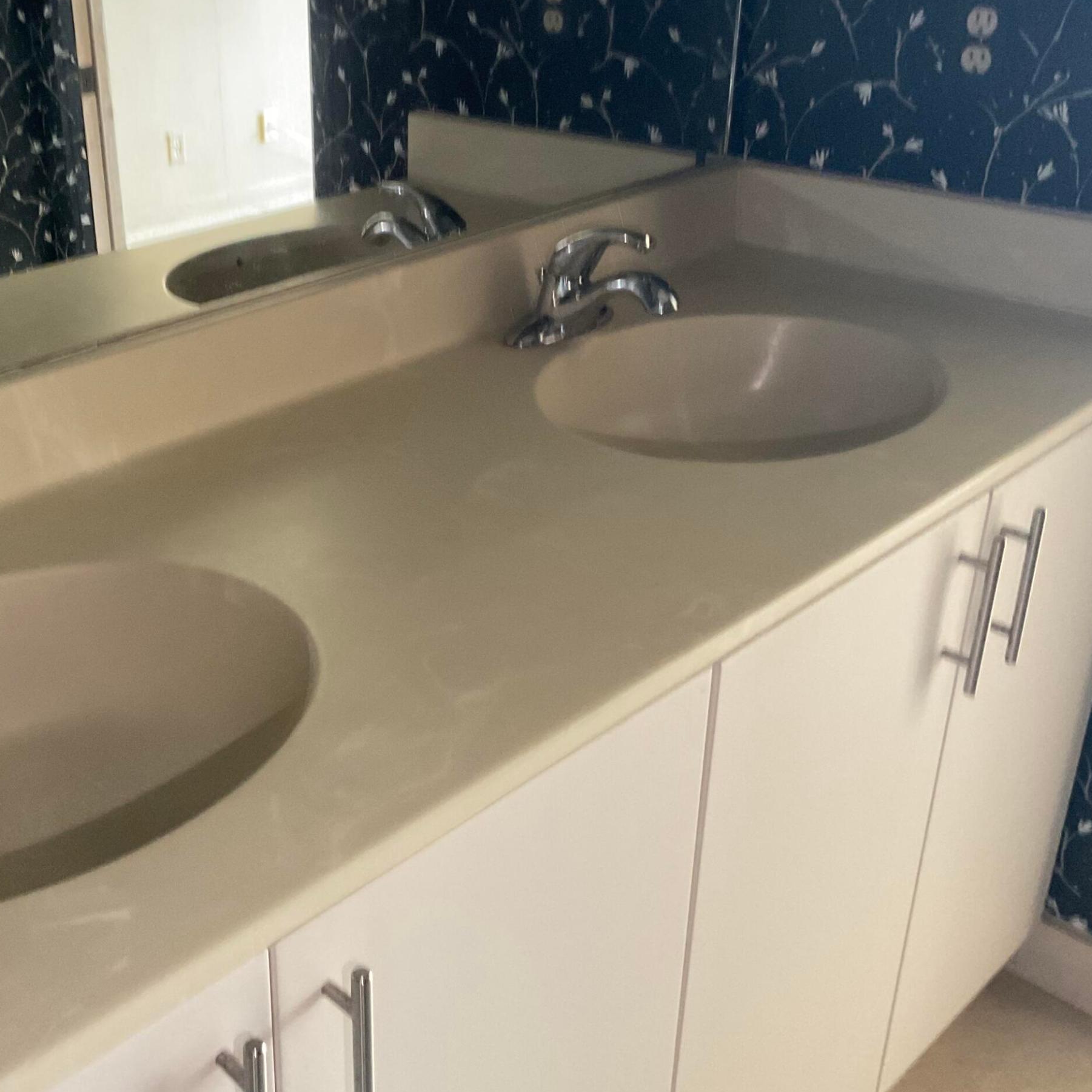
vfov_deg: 40.8
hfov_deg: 40.1
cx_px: 306
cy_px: 474
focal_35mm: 41
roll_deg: +1.3
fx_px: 1463
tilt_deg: -26.6
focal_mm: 3
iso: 200
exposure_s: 1/33
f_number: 1.8
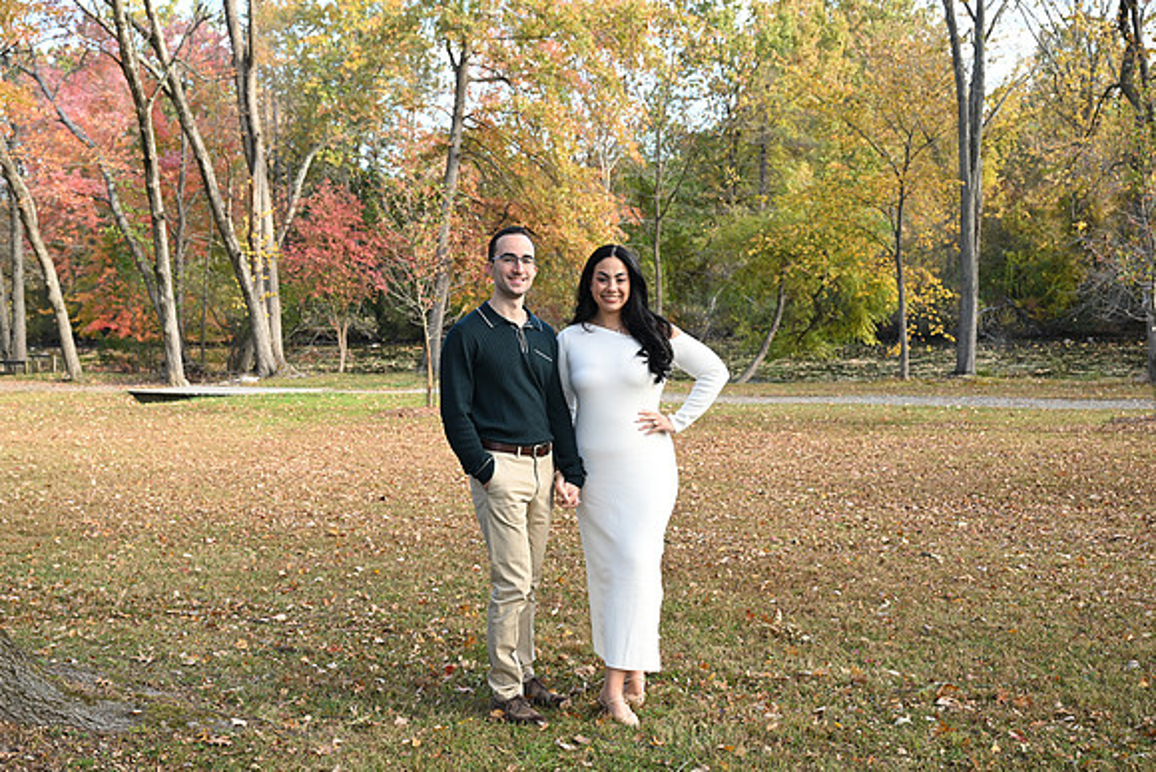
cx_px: 578
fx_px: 1477
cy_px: 386
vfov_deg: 29.3
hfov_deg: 42.7
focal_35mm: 46
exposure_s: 1/80
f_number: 6.3
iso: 200
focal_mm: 46
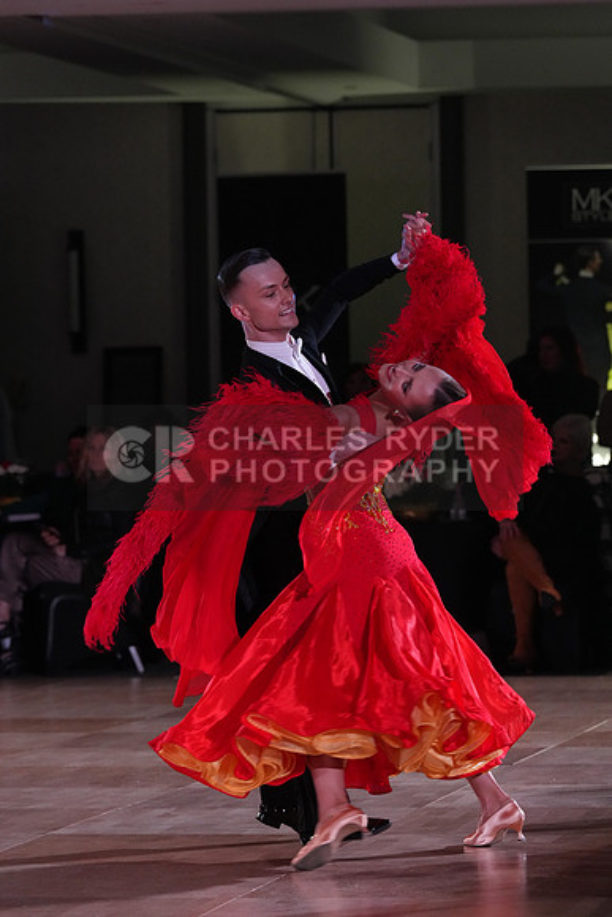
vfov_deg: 10.3
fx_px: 5097
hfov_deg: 6.9
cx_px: 306
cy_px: 458
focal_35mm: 200
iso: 5000
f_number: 6.3
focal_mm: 200
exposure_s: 1/250
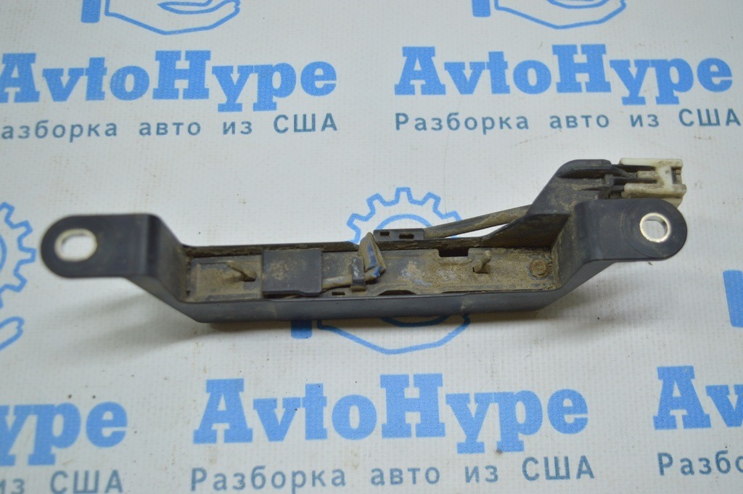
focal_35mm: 45
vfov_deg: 29.8
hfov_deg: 43.6
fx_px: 928
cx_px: 372
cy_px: 247
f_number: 4.2
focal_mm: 30
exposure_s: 1/80
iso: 400
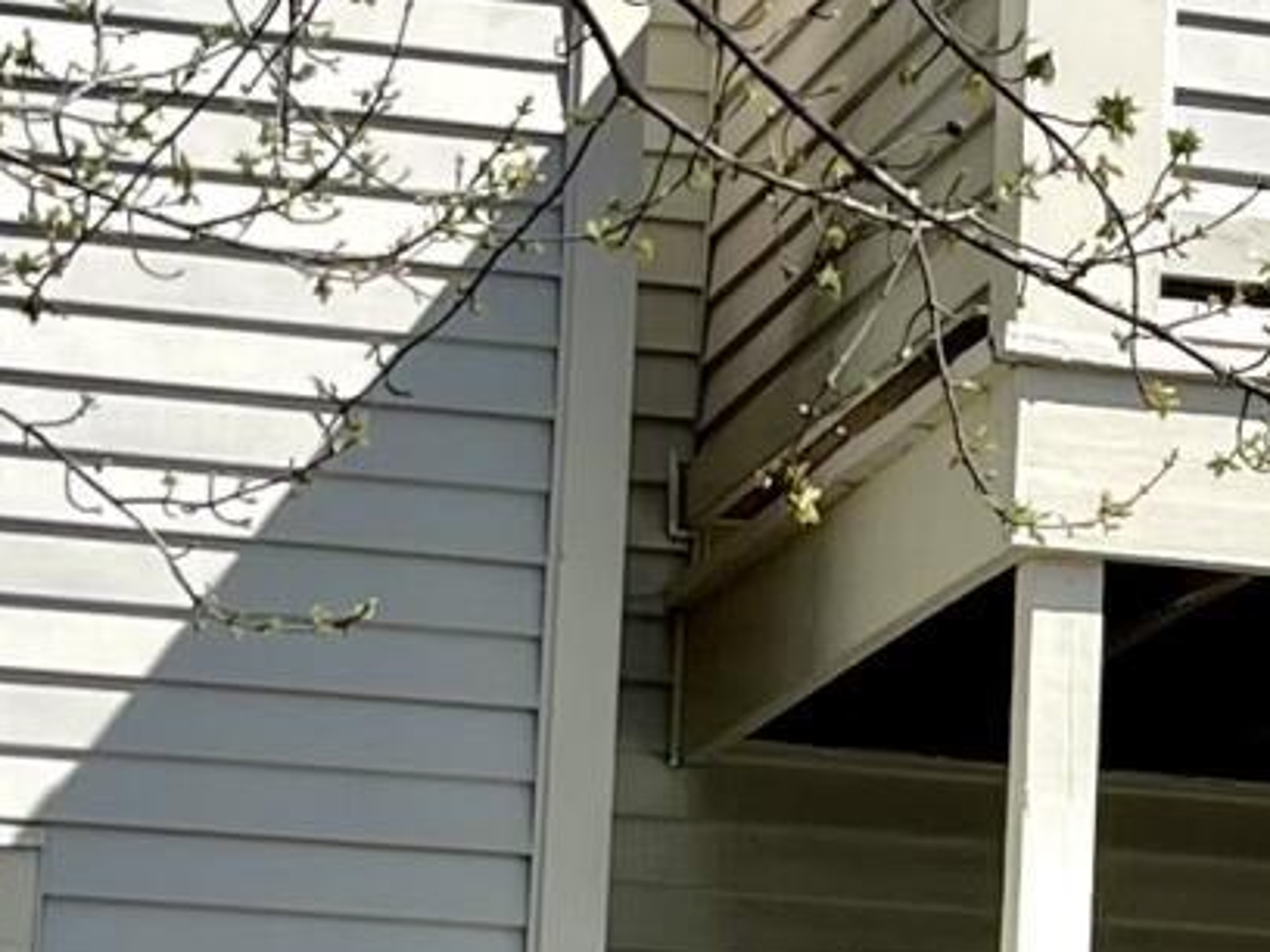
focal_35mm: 191
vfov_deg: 7.8
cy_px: 684
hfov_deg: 10.1
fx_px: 7007
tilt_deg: +10.2
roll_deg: -1.3
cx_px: 1647
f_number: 1.6
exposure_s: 1/5376
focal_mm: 5.1
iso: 32
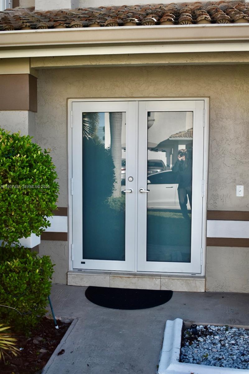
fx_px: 405
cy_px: 187
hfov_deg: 34.2
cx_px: 124
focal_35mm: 39
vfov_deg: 49.6
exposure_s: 1/1000
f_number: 4
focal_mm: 26
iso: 400
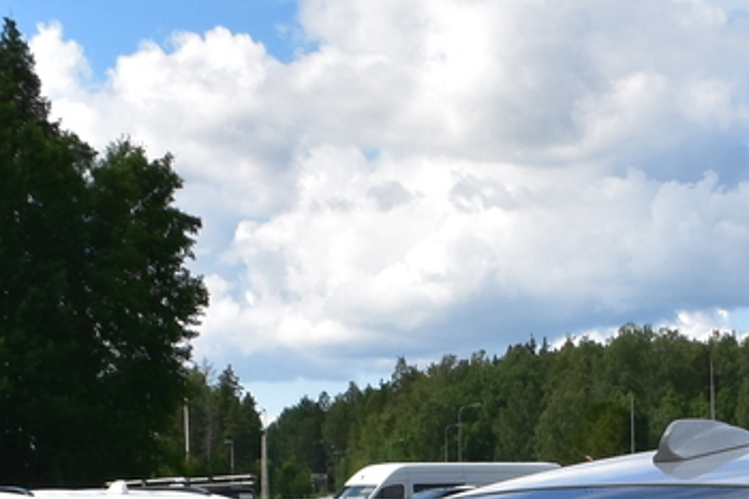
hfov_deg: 16.1
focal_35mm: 125
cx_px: 715
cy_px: 884
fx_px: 2599
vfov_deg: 10.3
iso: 400
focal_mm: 18
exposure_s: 1/500
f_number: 11
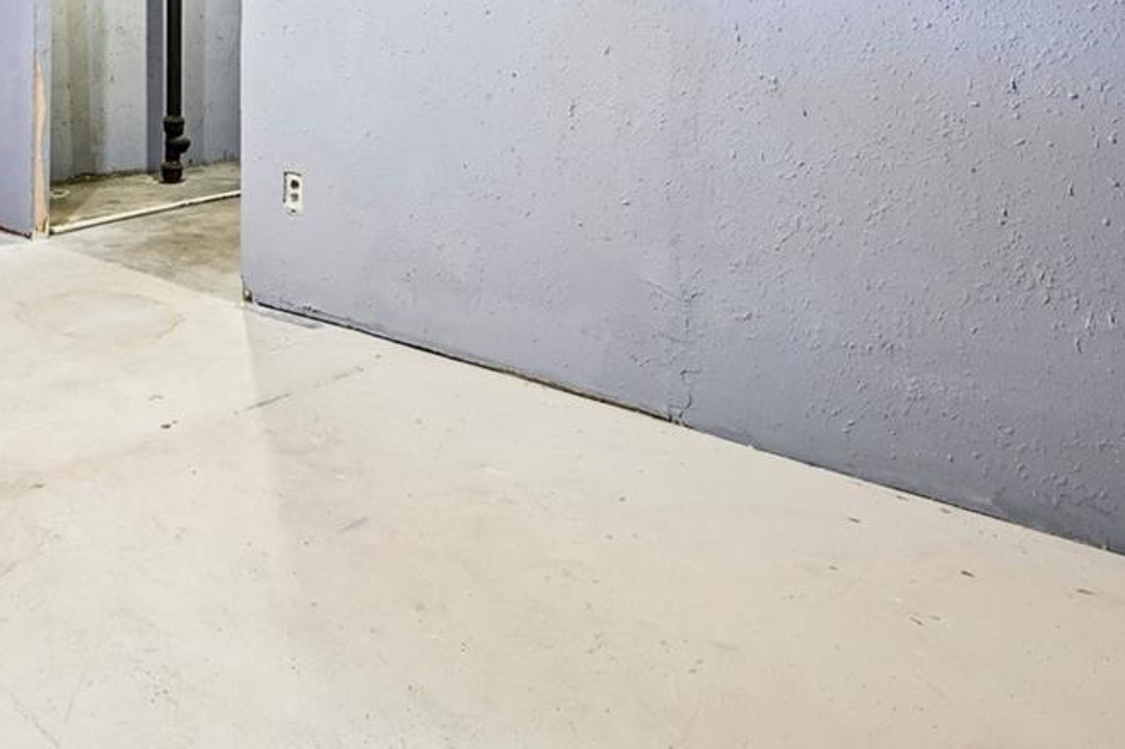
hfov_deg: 50.8
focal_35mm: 34
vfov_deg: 35.1
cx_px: 159
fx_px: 1062
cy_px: -7
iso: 400
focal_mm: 14
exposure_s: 1/1.25
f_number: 10
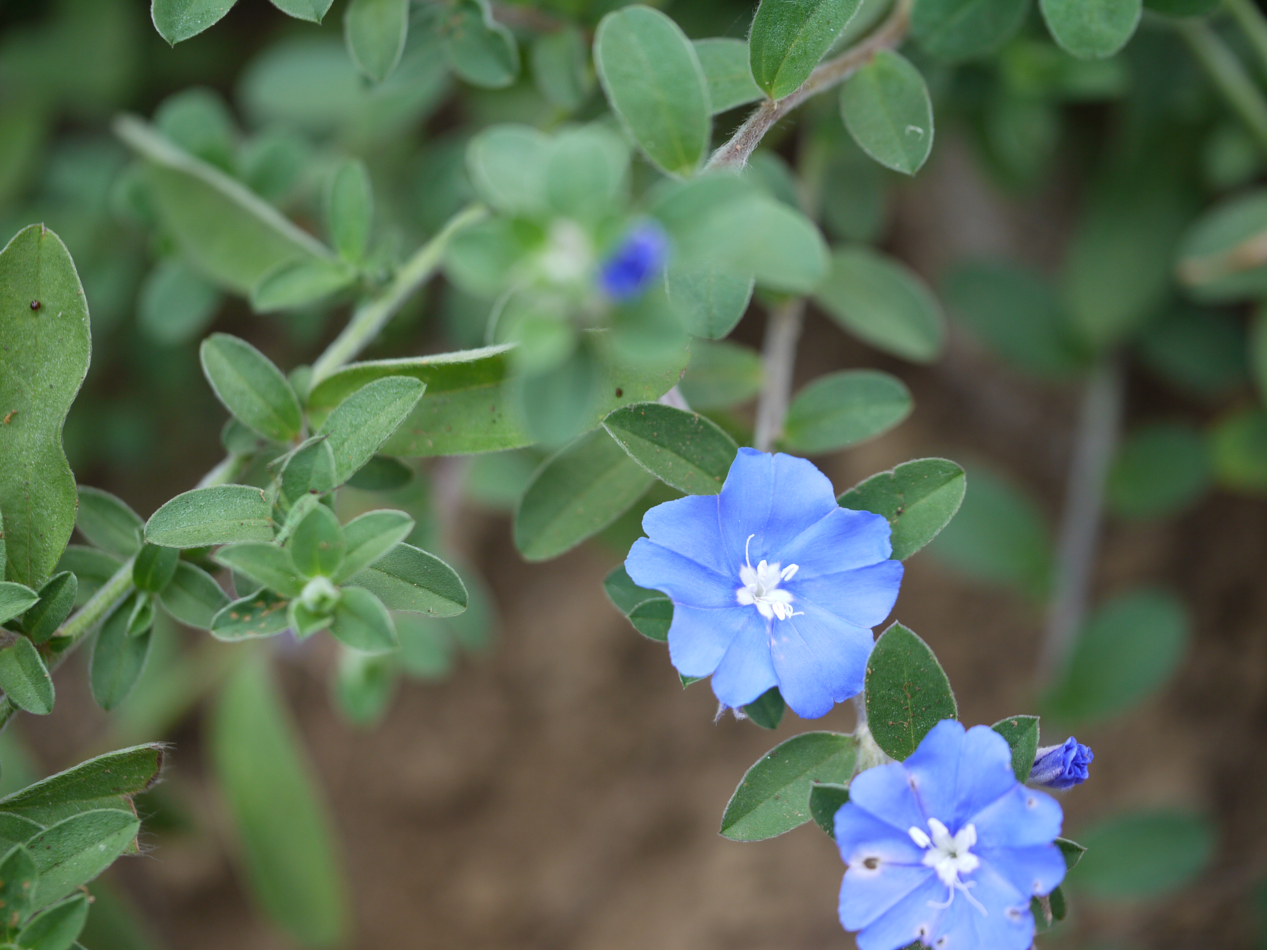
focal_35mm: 90
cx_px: 634
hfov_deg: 21.8
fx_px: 3294
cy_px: 475
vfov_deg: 16.4
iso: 160
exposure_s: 1/60
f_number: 2.8
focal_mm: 45
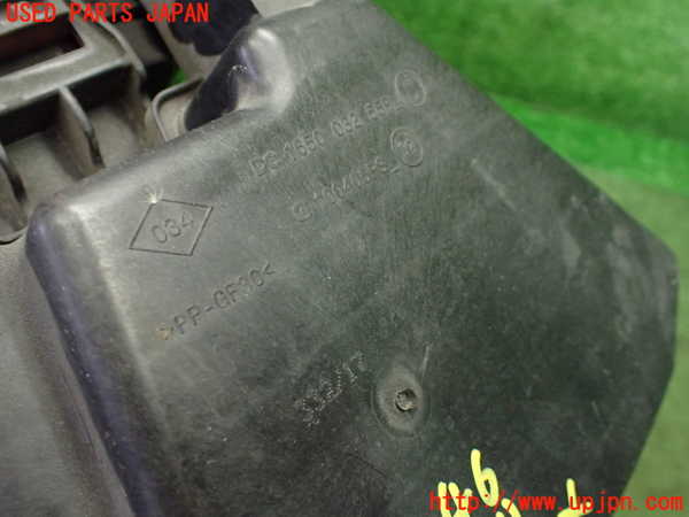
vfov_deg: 46.8
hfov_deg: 60.0
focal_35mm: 30
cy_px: 258
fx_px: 597
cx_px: 344
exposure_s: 1/100
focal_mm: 5.4
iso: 800
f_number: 2.3
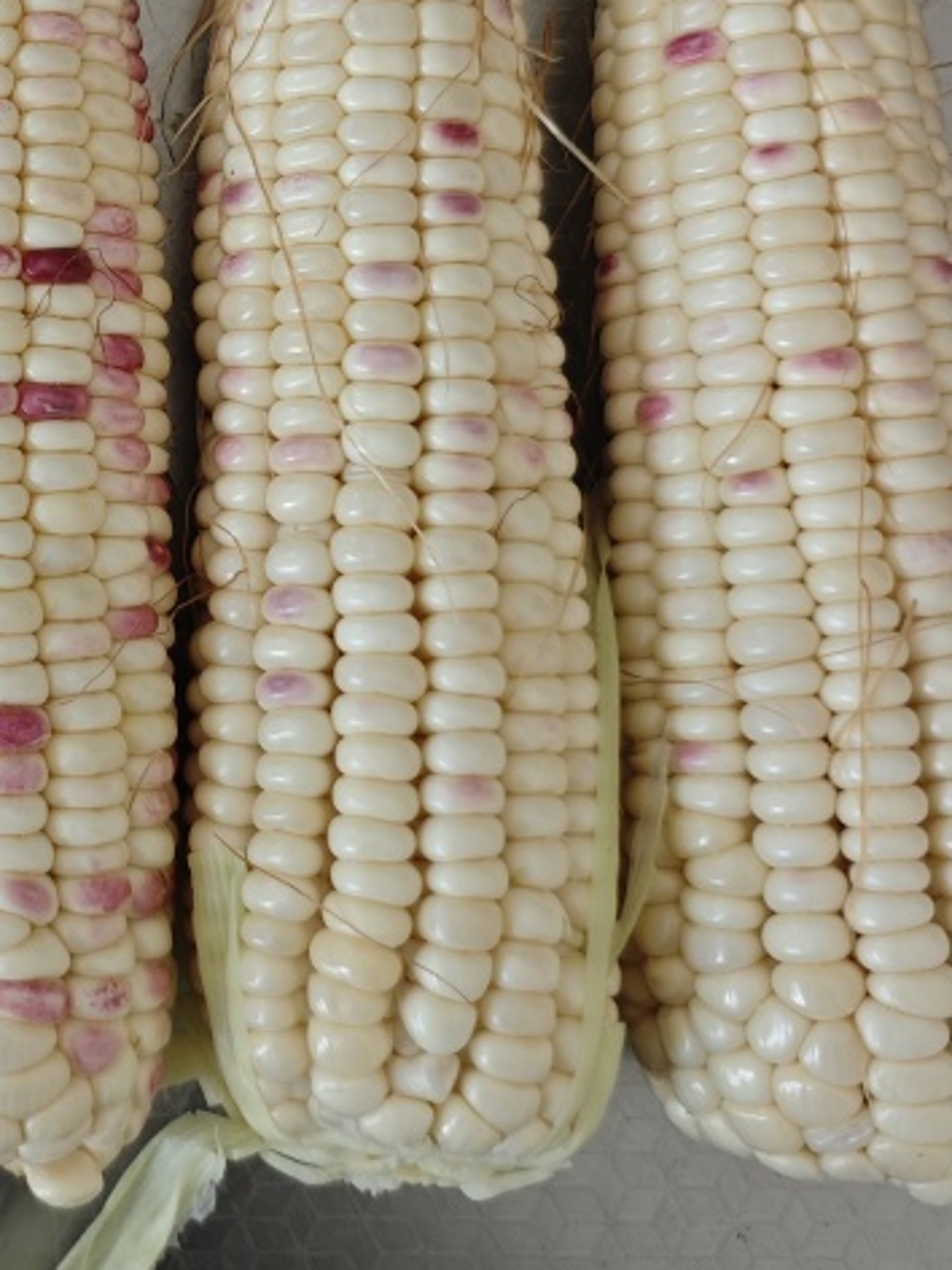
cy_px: 300
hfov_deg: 25.8
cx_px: -108
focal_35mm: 52
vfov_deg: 35.9
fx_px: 1907
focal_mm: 6.68
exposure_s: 1/100
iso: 250
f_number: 1.42
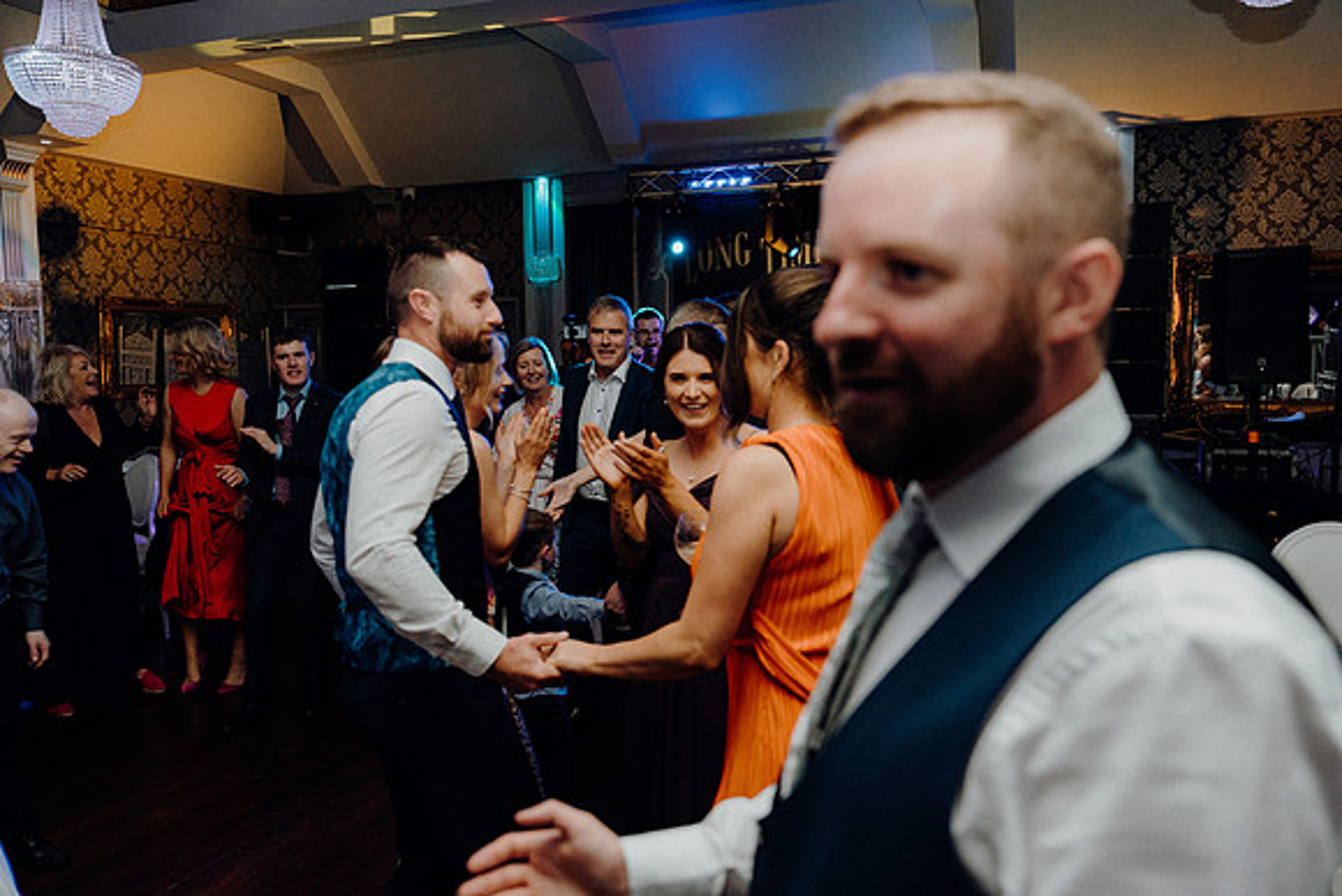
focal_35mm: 28
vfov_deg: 46.4
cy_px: 448
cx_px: 671
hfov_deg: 65.5
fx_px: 1044
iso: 2500
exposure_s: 1/160
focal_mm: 28
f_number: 3.5
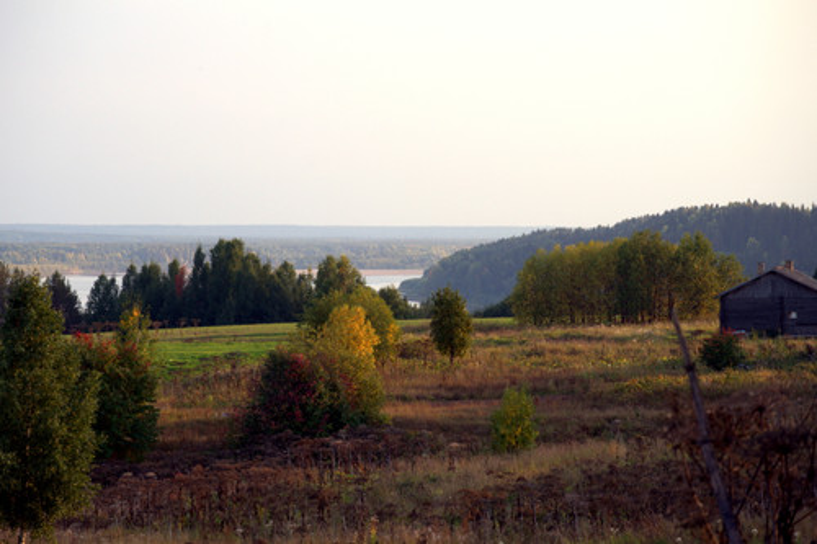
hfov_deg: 10.2
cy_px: 272
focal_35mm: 202
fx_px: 4594
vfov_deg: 6.8
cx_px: 408
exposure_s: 1/200
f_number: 8
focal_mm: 135
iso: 320
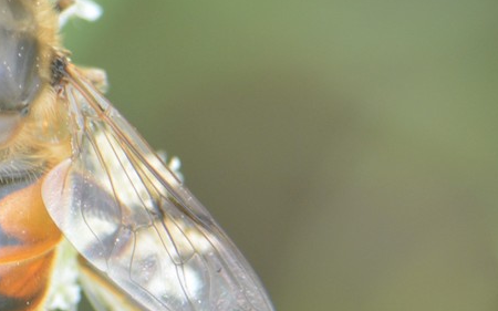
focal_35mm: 913
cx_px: 24
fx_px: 12388
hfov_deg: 2.3
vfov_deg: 1.4
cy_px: 135
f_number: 7.1
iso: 400
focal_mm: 280
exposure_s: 1/125
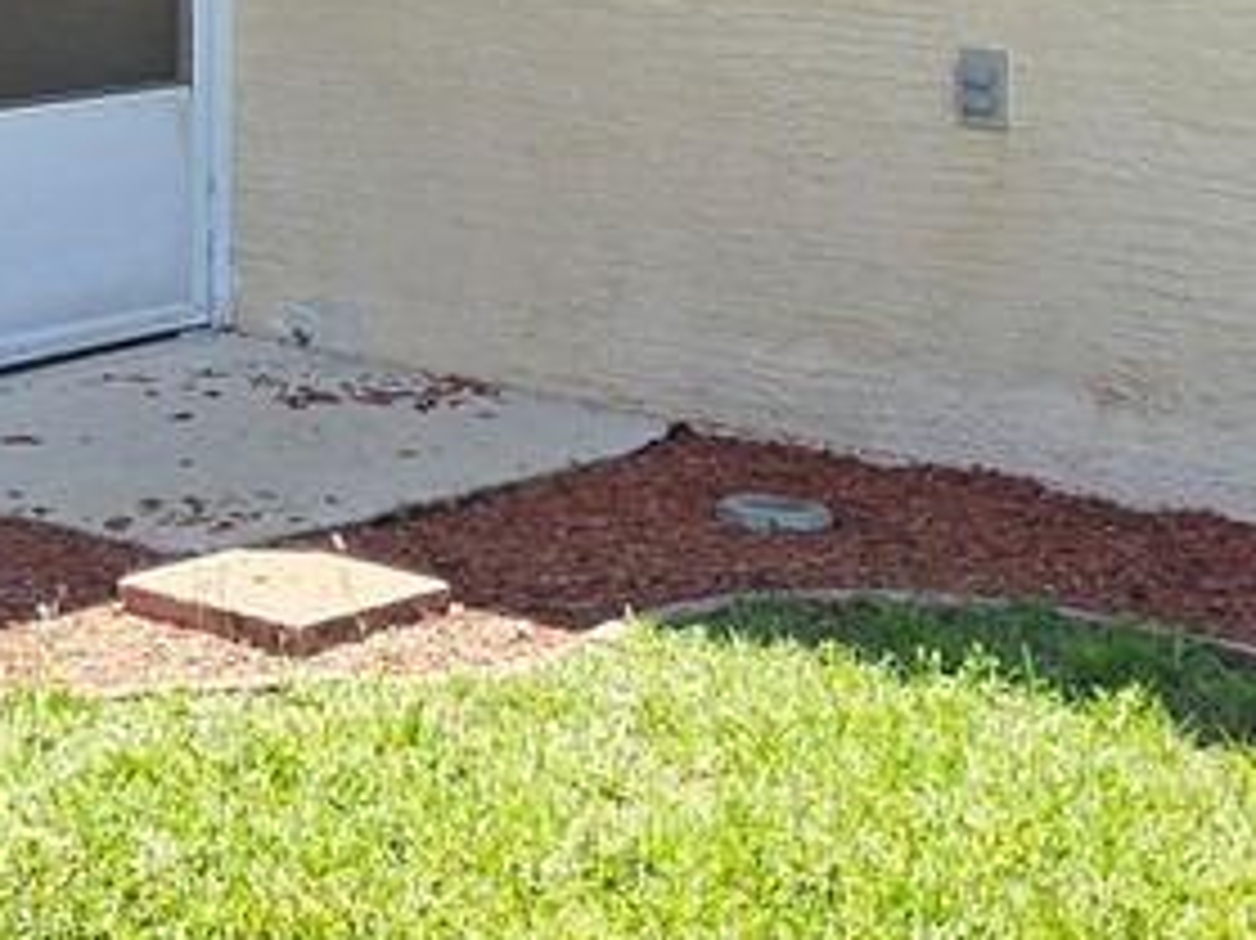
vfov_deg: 10.9
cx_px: -257
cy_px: -382
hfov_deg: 14.5
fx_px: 4787
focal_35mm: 132
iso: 10
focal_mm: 6.5
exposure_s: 1/188
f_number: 1.4
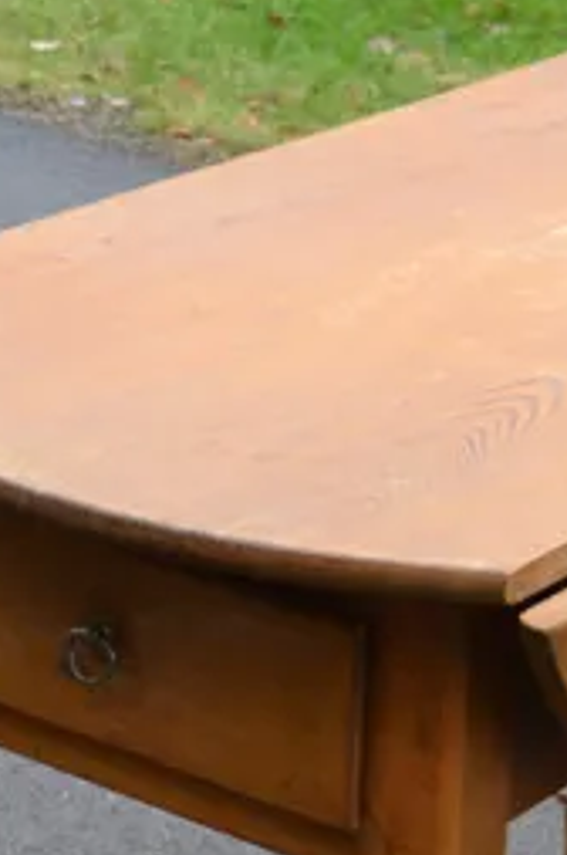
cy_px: 720
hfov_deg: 9.8
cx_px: 483
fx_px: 3293
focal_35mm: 139
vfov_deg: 14.7
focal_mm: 26
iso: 400
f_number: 5
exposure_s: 1/100
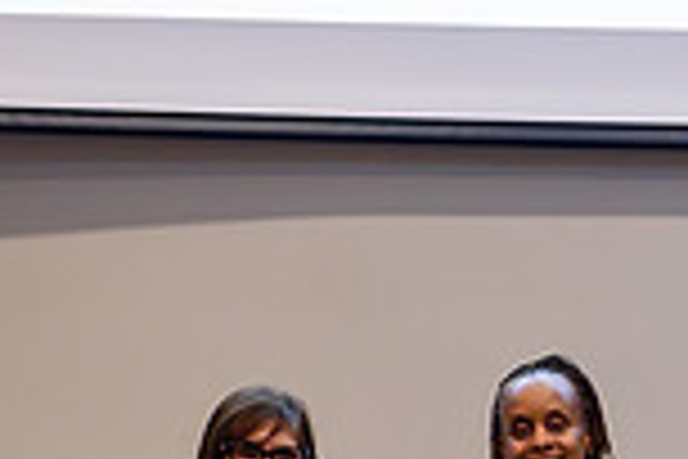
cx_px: 1003
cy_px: 641
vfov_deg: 5.2
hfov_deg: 7.6
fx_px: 5064
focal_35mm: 265
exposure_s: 1/160
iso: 1000
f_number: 2.8
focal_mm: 70
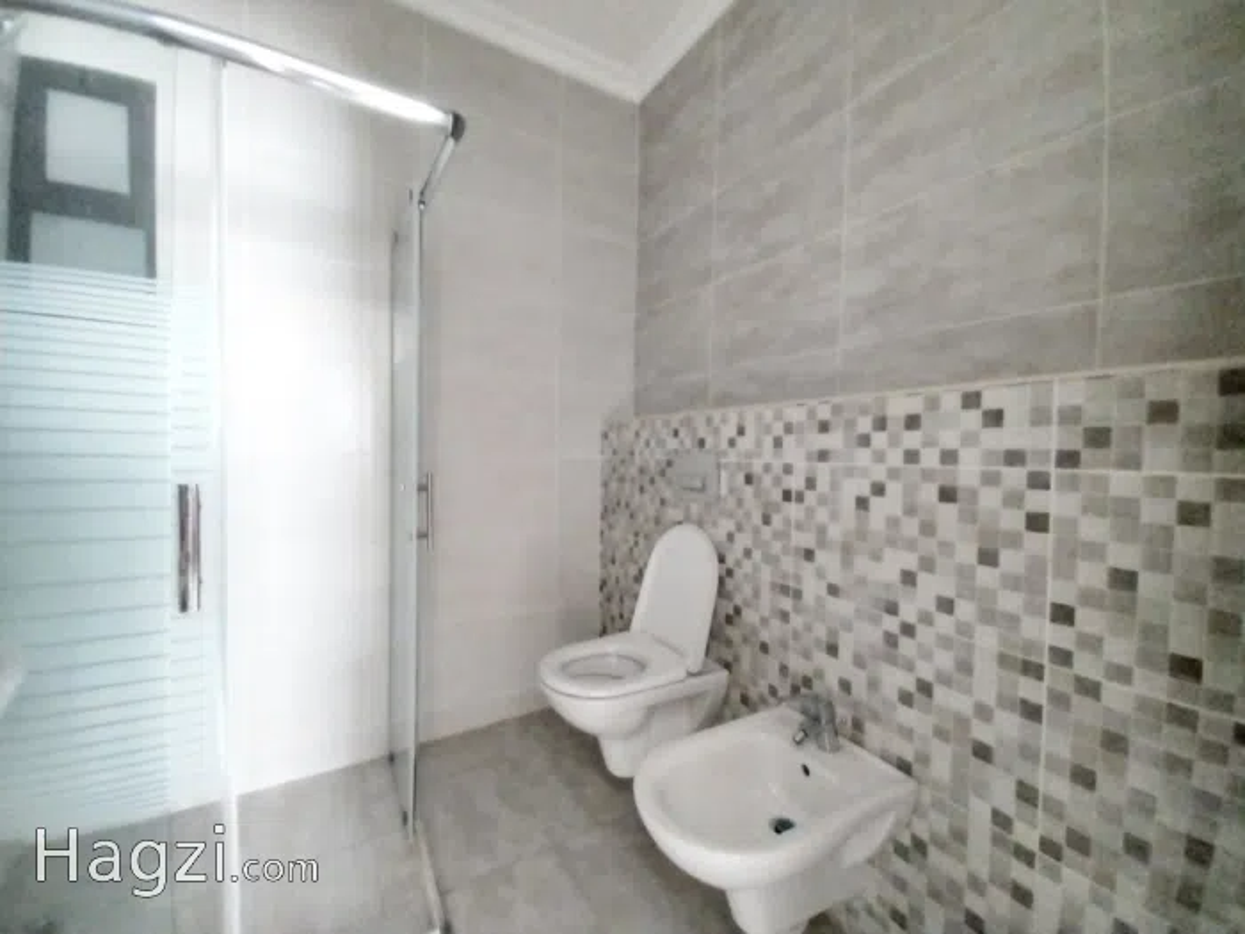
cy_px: 467
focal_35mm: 13
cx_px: 622
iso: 500
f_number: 2.2
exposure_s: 1/9
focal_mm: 1.3
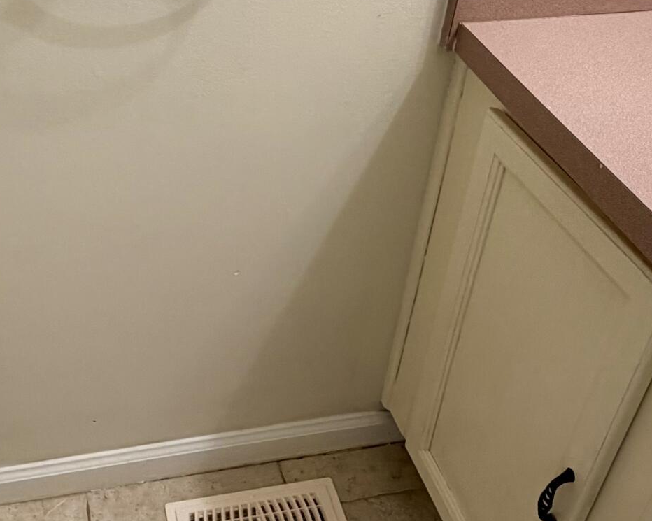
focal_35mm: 44
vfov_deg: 33.3
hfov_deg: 41.2
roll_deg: -0.4
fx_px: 849
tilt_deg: -33.4
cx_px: 189
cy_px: 117
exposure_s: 1/120
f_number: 2.2
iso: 200
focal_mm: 2.22
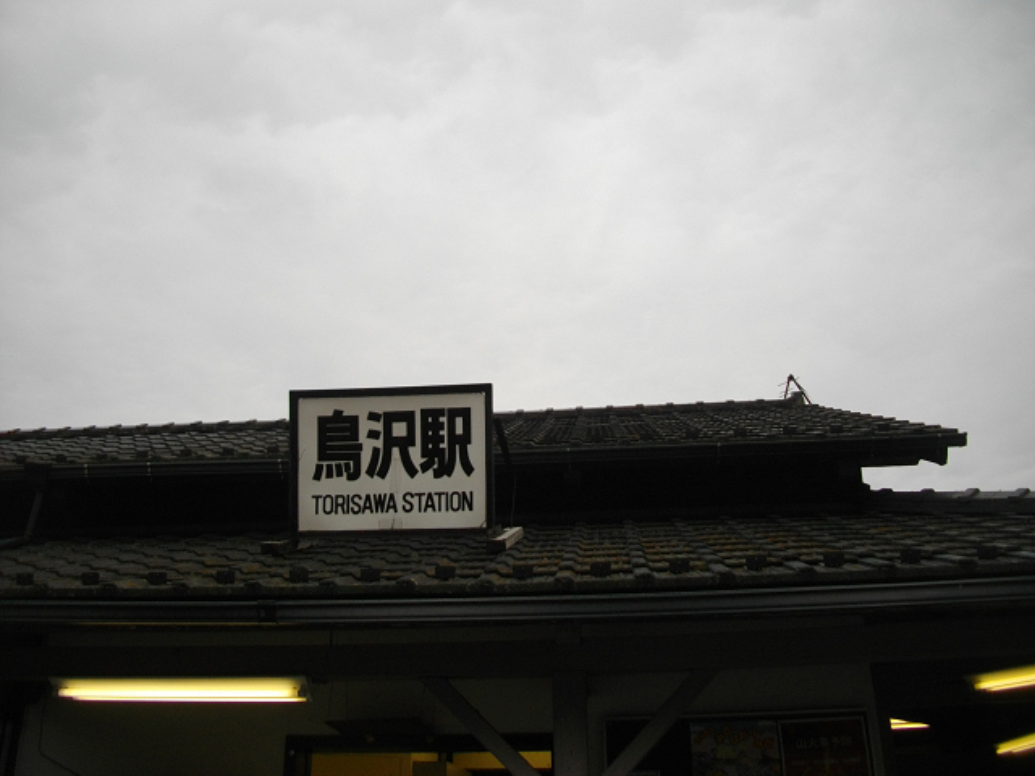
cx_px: 518
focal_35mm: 31
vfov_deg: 45.4
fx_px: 927
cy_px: 388
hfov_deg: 58.4
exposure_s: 1/320
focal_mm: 5.7
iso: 100
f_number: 2.9
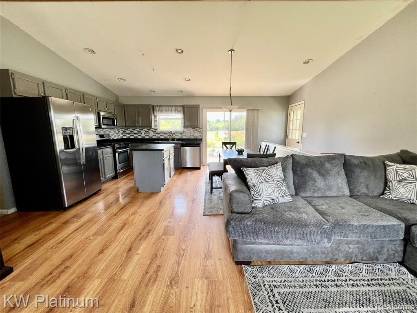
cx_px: 208
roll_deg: +0.0
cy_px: 156
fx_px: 157
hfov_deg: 106.2
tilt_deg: -9.2
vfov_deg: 89.9
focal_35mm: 13
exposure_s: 1/99
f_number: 1.8
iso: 80
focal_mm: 1.57
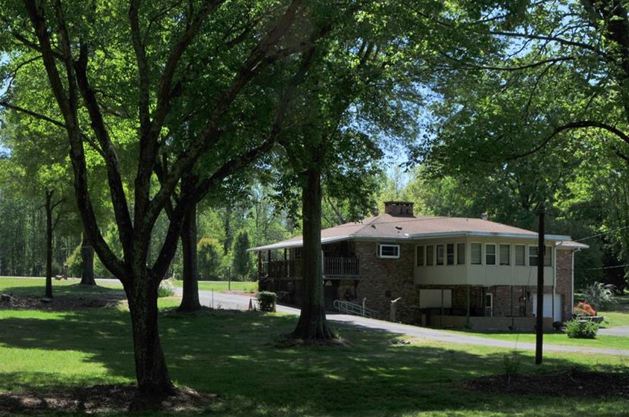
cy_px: 242
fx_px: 890
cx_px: 301
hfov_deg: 38.9
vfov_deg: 26.4
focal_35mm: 51
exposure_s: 1/250
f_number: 8
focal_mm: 28
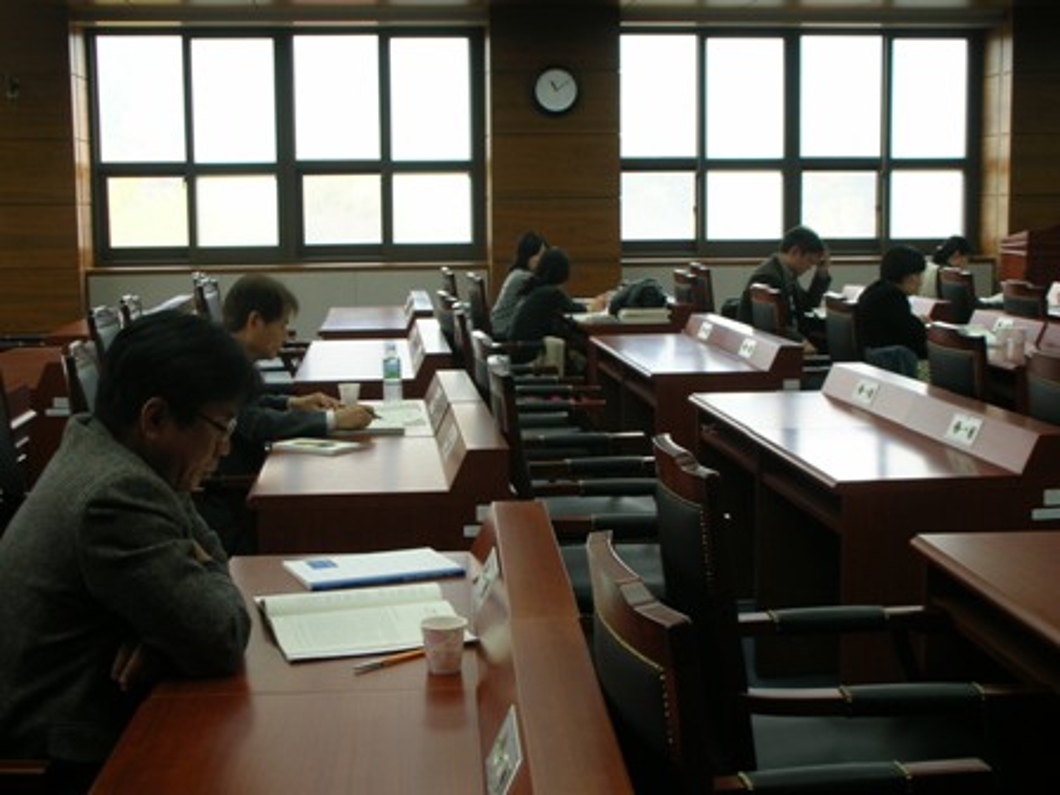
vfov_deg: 27.5
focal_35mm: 53
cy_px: 398
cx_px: 530
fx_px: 1623
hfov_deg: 36.2
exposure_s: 1/17.1
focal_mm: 8.8
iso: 50
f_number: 3.7
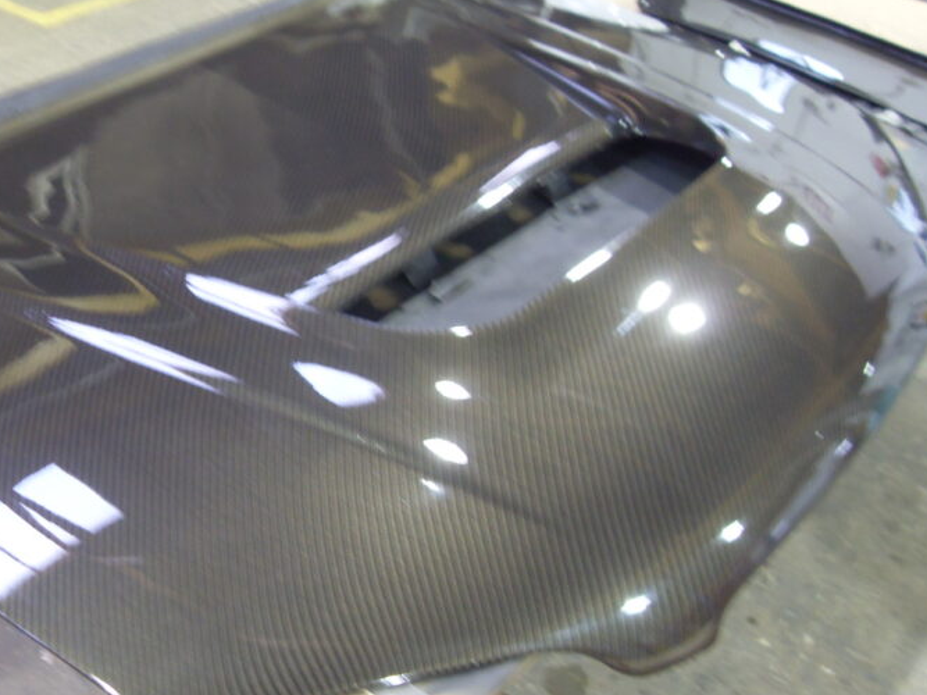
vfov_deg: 34.3
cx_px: 413
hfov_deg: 44.7
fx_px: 1125
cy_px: 391
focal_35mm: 42
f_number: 2.8
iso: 200
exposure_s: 1/8
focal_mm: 6.3
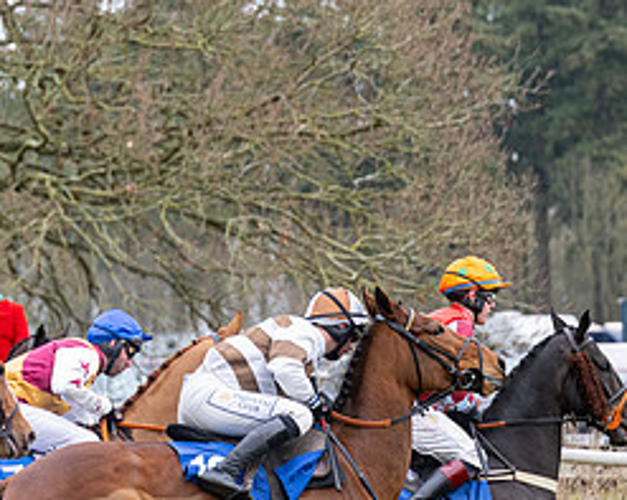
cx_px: -208
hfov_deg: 5.1
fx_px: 6988
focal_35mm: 377
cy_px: 474
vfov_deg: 4.1
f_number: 4
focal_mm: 145
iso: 640
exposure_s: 1/640
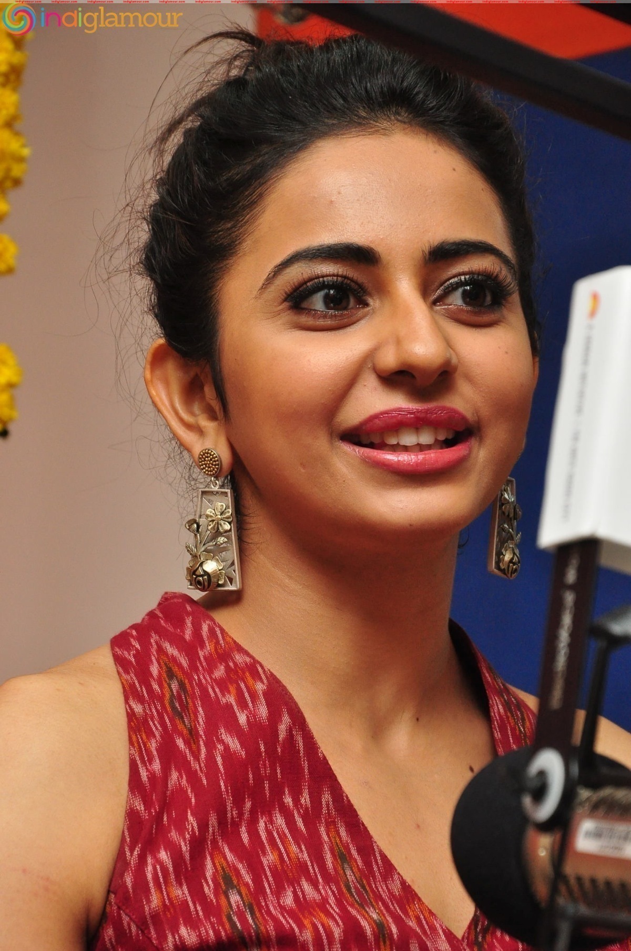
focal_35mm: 135
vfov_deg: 15.2
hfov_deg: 10.1
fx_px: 3559
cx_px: 316
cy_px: 476
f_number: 8
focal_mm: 90
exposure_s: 1/125
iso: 1250
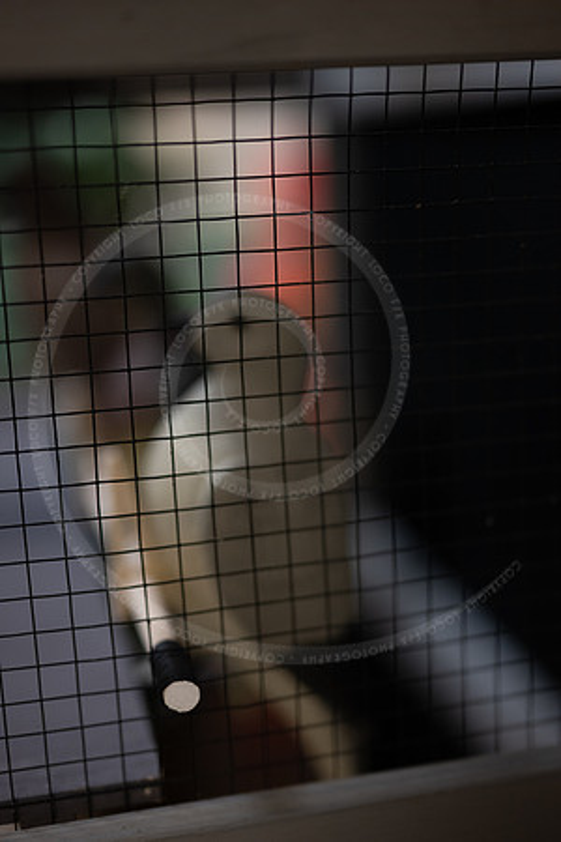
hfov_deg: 27.0
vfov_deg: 39.6
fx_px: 1169
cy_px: 421
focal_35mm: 50
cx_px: 280
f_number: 1.3
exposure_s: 1/200
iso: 800
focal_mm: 50
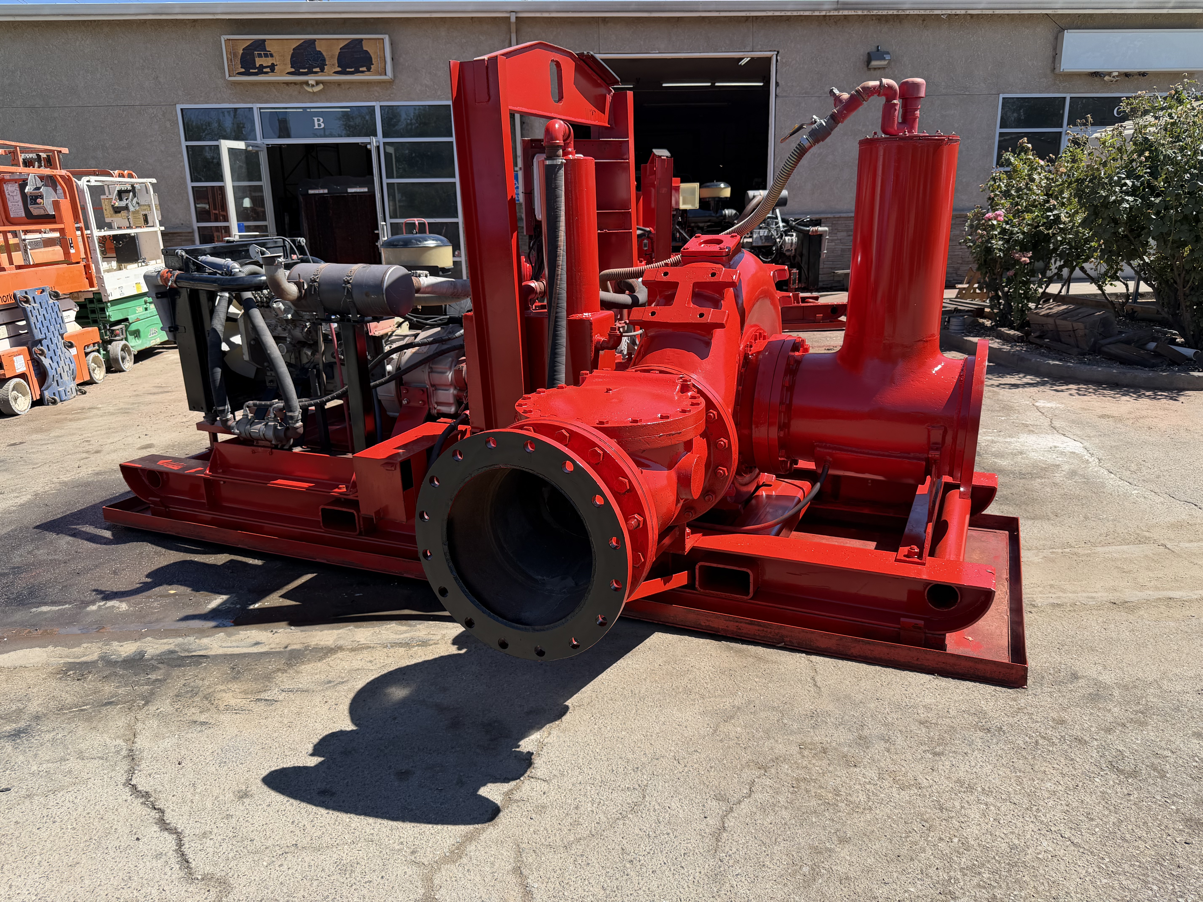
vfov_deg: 56.8
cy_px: 451
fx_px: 834
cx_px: 602
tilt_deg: -14.7
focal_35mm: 24
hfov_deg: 71.6
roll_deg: +0.7
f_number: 1.78
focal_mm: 6.76
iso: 80
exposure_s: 1/2000
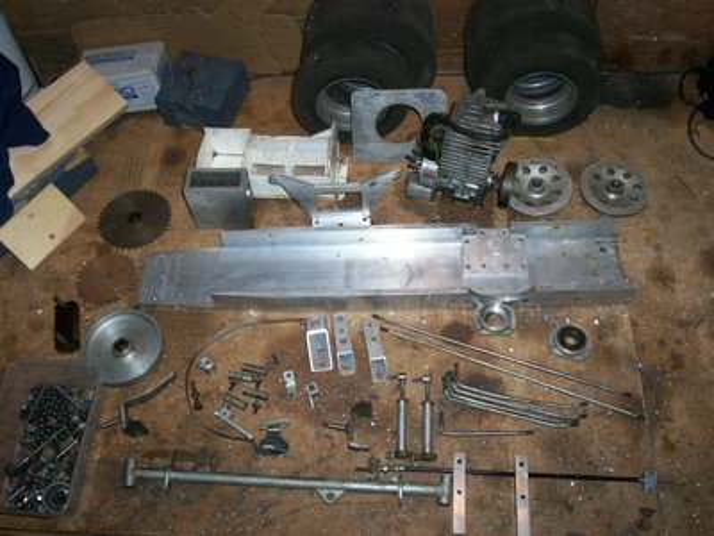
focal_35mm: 36
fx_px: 743
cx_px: 357
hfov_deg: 51.4
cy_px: 268
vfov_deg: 39.7
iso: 140
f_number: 4.5
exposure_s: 1/64
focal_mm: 5.9
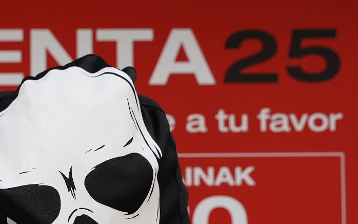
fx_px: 1346
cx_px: 67
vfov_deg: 9.4
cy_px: 229
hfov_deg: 15.0
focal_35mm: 138
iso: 640
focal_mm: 63
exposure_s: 1/125
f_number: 8
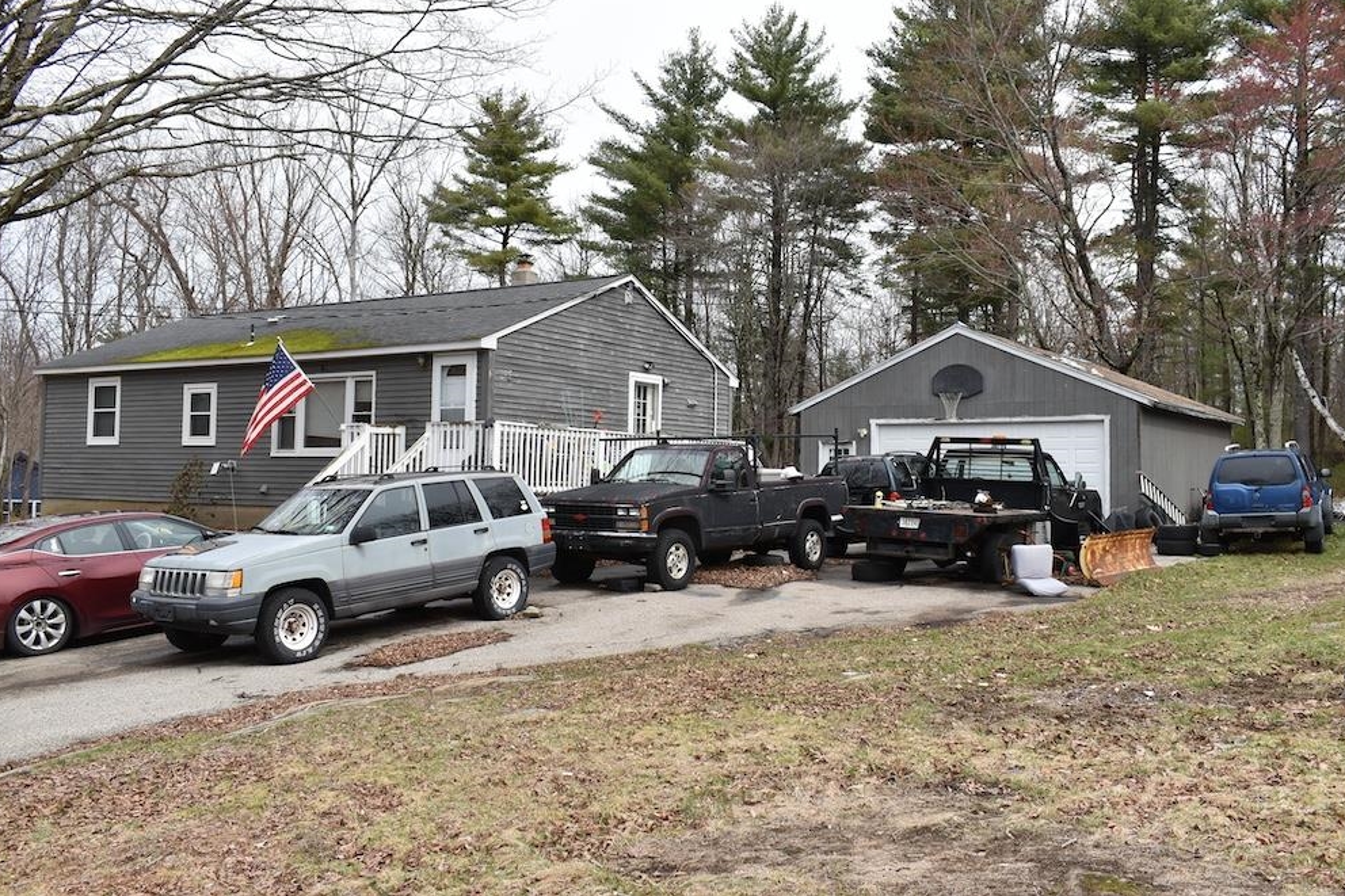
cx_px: 687
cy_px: 434
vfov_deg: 40.5
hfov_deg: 57.9
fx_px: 1215
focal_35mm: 33
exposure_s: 1/250
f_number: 8
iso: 140
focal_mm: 21
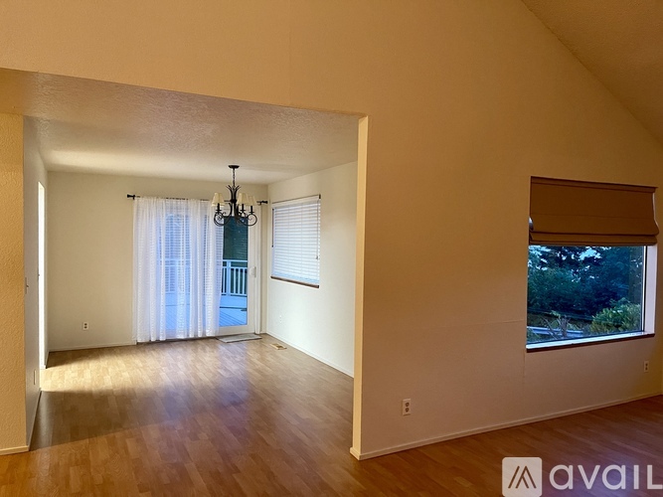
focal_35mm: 26
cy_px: 248
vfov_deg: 53.0
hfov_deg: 67.3
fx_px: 498
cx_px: 332
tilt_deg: -2.1
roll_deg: -0.4
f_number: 1.6
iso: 500
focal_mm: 5.1
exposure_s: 1/30
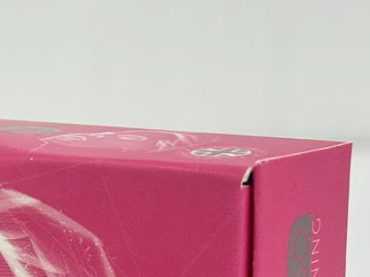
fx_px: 1967
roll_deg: +0.9
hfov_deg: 10.5
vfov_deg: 8.0
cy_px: 291
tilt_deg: -9.5
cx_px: -114
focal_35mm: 184
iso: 125
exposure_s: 1/50
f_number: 1.78
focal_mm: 6.86
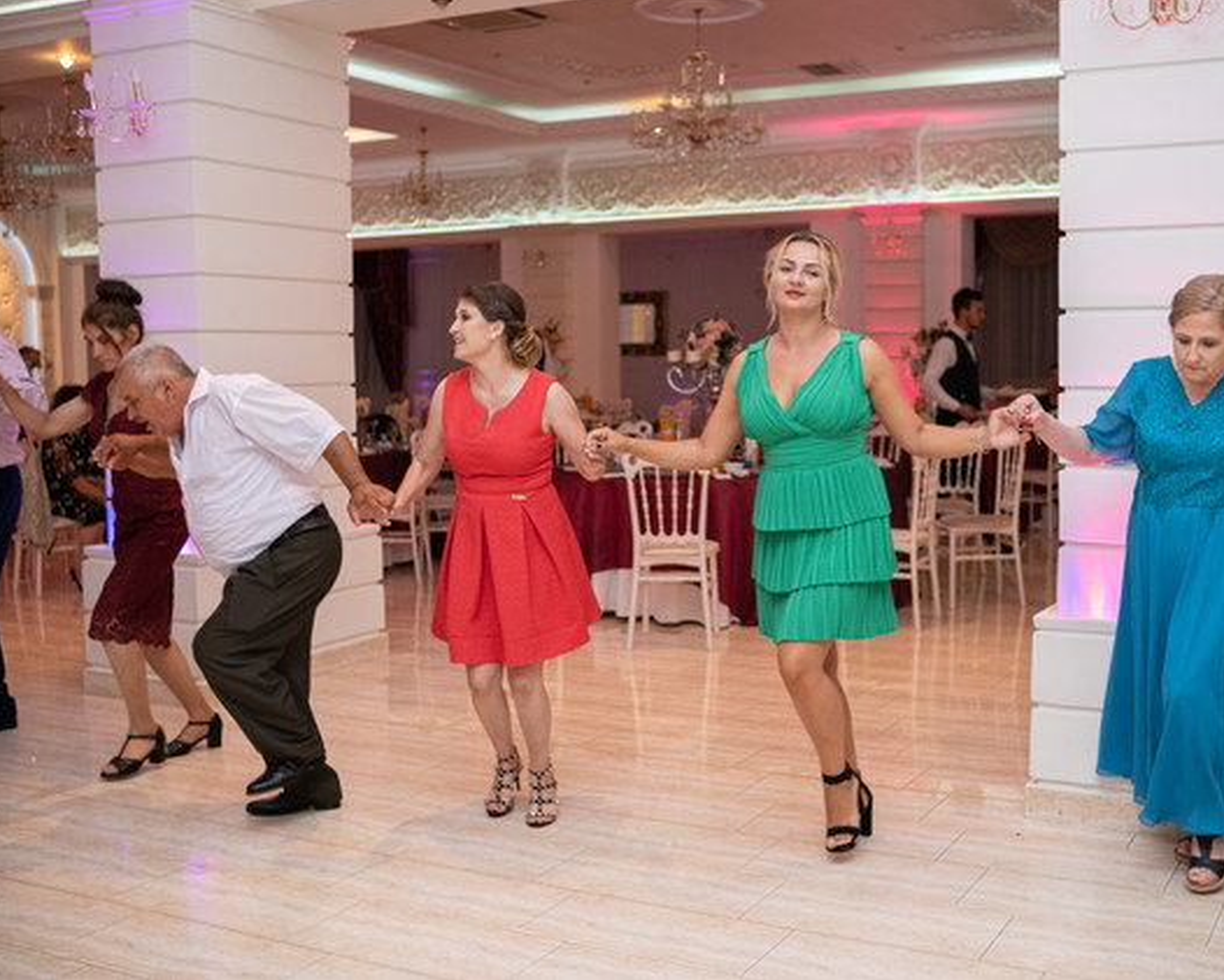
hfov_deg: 45.7
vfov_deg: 37.3
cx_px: 689
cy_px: 485
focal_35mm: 40
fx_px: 1449
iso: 640
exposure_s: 1/125
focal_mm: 23
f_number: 2
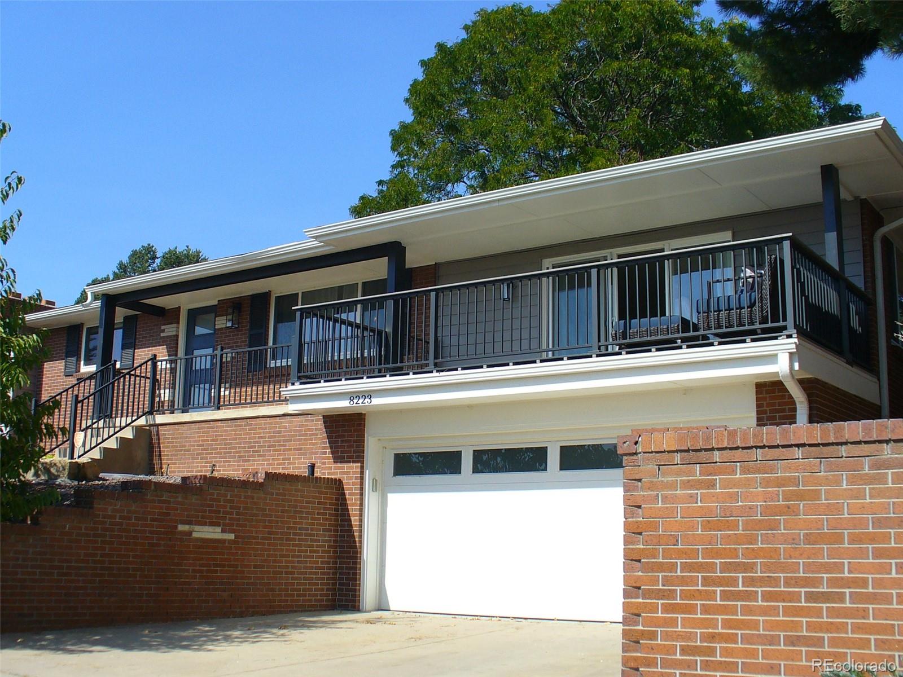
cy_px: 338
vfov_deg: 36.0
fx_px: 1043
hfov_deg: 46.8
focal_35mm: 40
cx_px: 452
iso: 80
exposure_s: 1/320
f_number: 5.6
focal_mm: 6.1
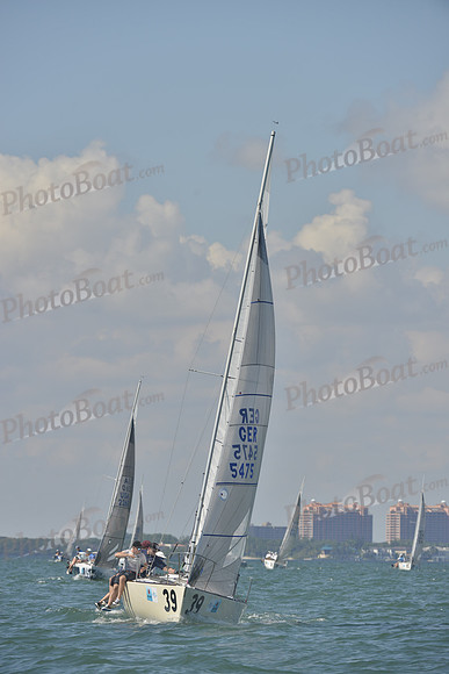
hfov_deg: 5.1
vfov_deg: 7.6
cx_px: 224
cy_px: 337
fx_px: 5048
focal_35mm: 270
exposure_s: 1/1000
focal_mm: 270
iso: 200
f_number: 7.1
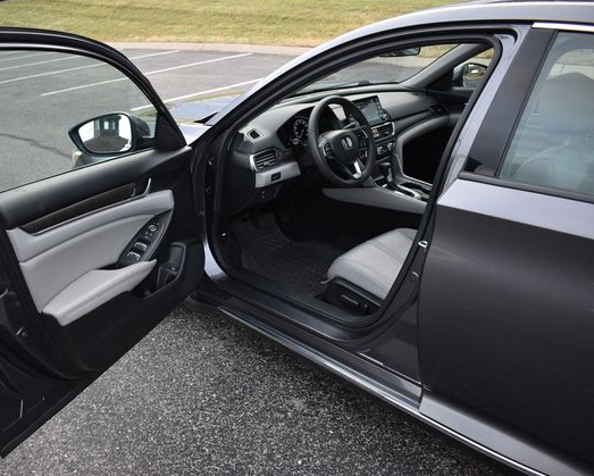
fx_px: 545
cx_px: 241
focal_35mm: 31
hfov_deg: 56.8
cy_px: 235
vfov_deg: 47.1
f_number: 3.5
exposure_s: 1/160
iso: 800
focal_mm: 18
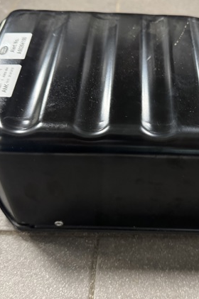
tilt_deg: -45.8
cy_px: 145
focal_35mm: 38
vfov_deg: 50.7
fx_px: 315
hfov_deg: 34.6
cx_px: 139
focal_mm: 6.76
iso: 800
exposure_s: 1/50
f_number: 1.78
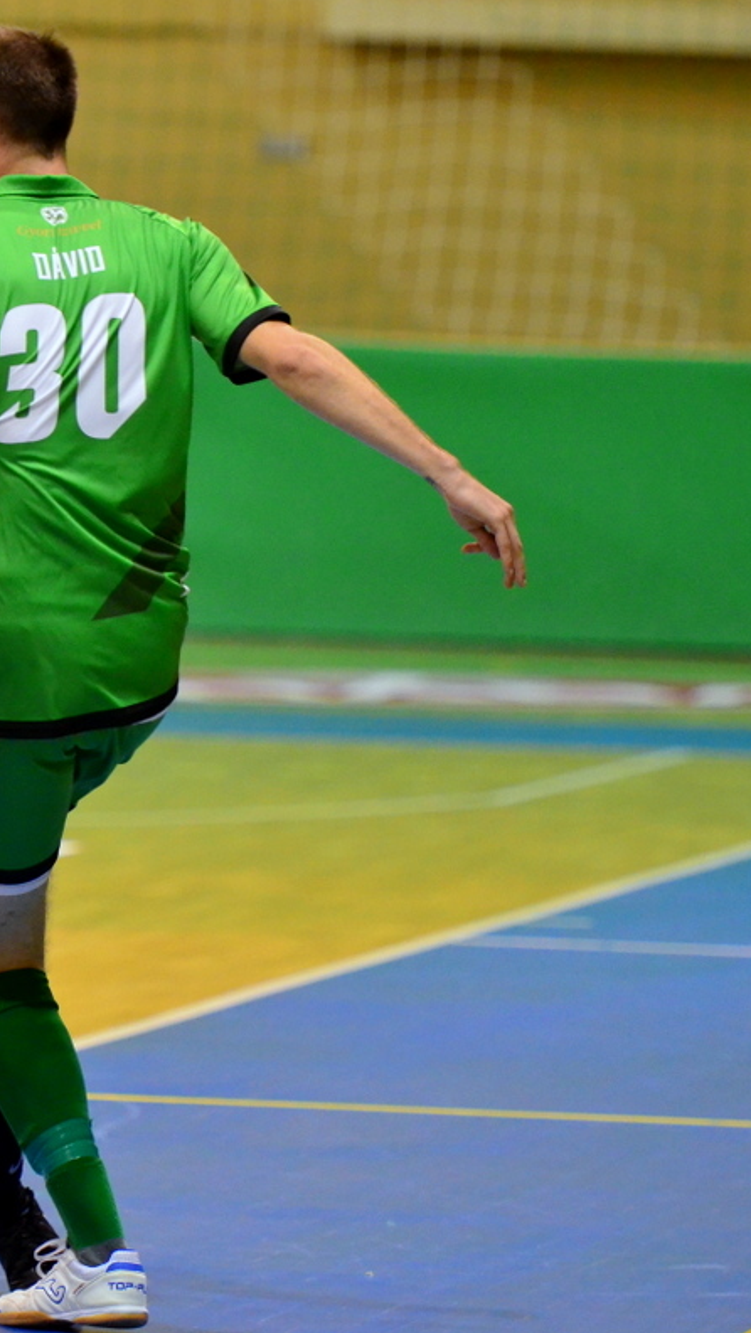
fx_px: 13441
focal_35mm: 380
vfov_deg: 5.7
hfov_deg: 3.2
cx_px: 54
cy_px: 667
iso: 3200
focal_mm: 160
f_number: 2.8
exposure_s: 1/500
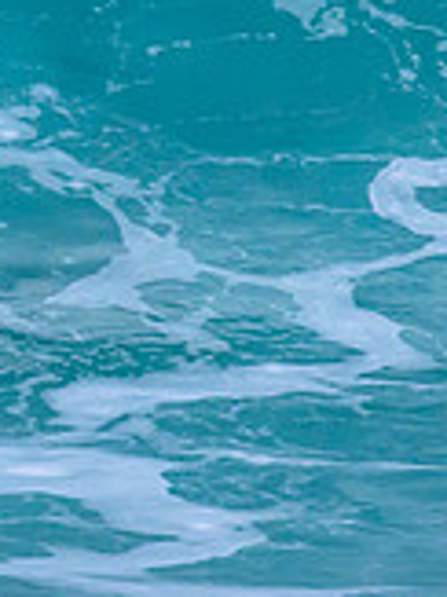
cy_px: 54
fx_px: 64805
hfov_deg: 0.4
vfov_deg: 0.5
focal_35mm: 3759
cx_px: -655
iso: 1400
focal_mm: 800
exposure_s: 1/2000
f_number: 11
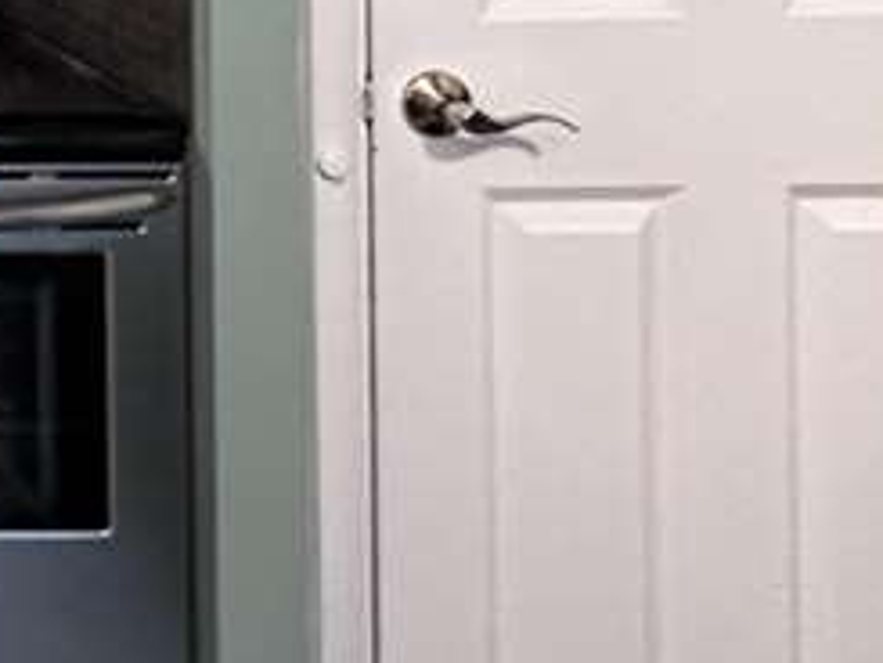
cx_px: -977
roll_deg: +2.0
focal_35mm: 73
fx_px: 1863
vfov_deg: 17.4
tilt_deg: -0.9
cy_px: -425
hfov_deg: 17.3
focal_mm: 2.22
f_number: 2.2
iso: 640
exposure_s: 1/60
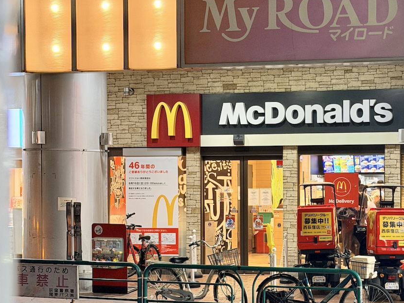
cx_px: 280
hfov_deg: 27.9
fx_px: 805
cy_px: 183
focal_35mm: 69
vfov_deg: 21.3
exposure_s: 1/50
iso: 200
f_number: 1.78
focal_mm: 6.76
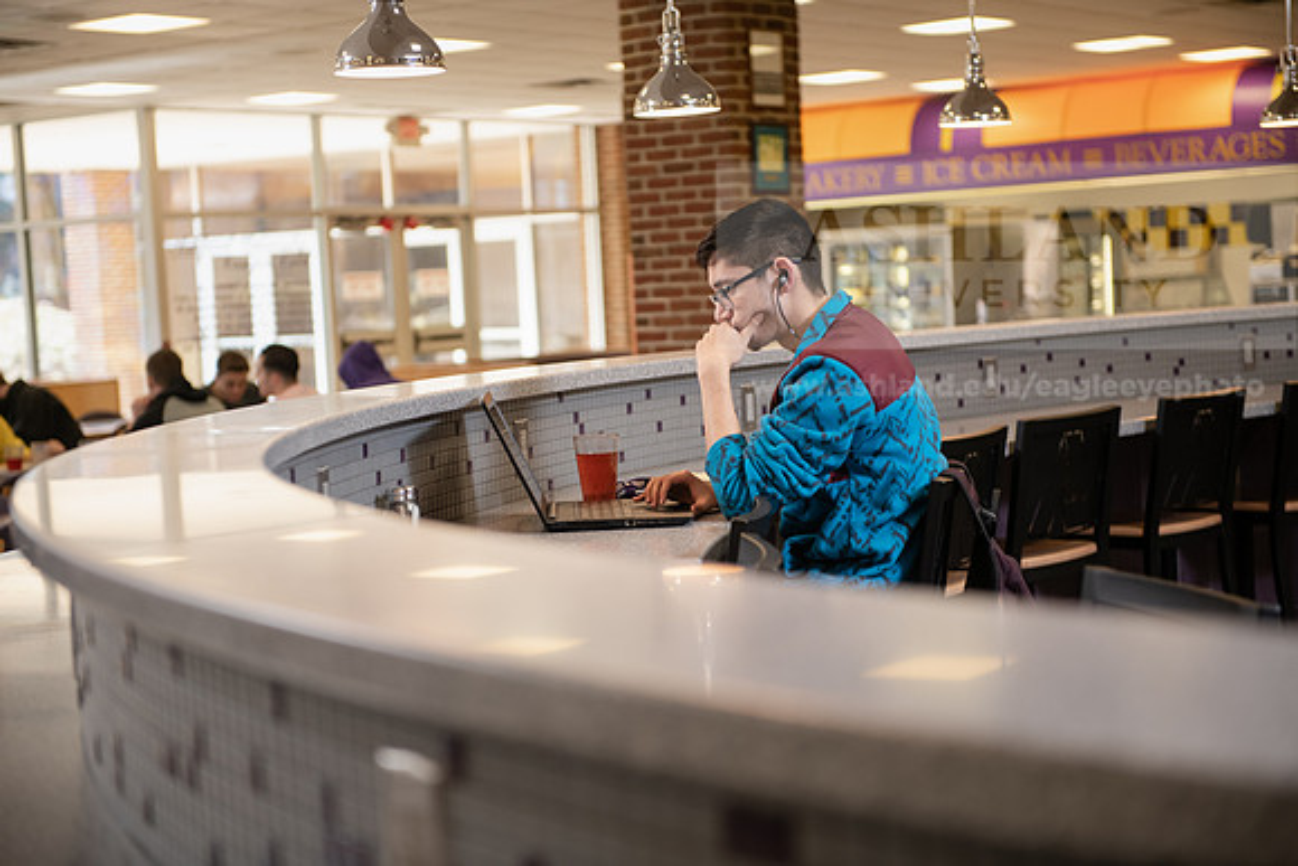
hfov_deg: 28.8
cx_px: 649
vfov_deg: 19.5
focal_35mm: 70
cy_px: 433
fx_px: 2524
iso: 640
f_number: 3.2
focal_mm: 70
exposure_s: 1/160
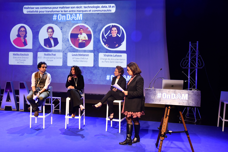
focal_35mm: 33
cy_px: 76
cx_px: 114
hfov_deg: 57.2
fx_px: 209
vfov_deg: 40.0
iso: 2000
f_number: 5.6
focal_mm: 22
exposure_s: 1/80
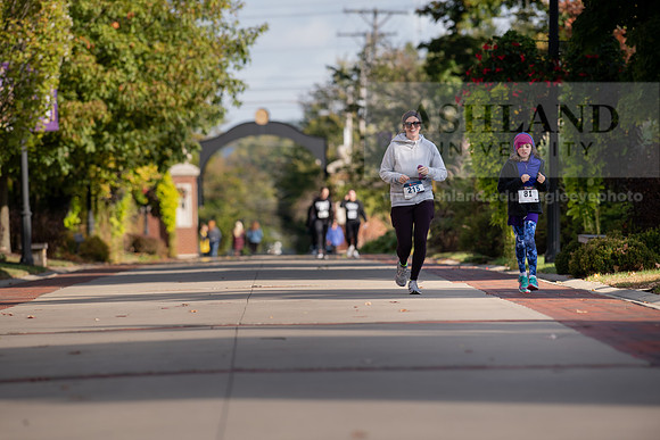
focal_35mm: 300
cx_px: 330
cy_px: 220
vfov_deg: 4.6
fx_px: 5501
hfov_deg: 6.9
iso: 250
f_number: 5
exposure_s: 1/500
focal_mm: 300
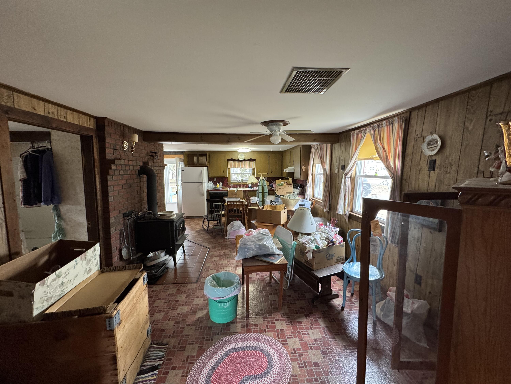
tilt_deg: -6.5
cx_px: 256
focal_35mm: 14
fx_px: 207
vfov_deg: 85.7
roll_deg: +0.1
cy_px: 192
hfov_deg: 102.1
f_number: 2.2
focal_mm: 2.22
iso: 320
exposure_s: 1/60
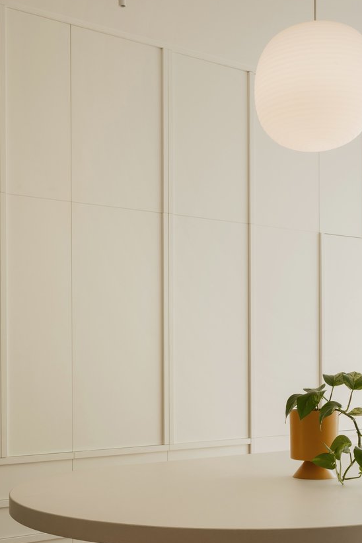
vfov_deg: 36.4
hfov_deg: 25.0
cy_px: 377
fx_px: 814
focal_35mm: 54
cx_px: 146
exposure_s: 1/10
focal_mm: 37
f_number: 13
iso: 200
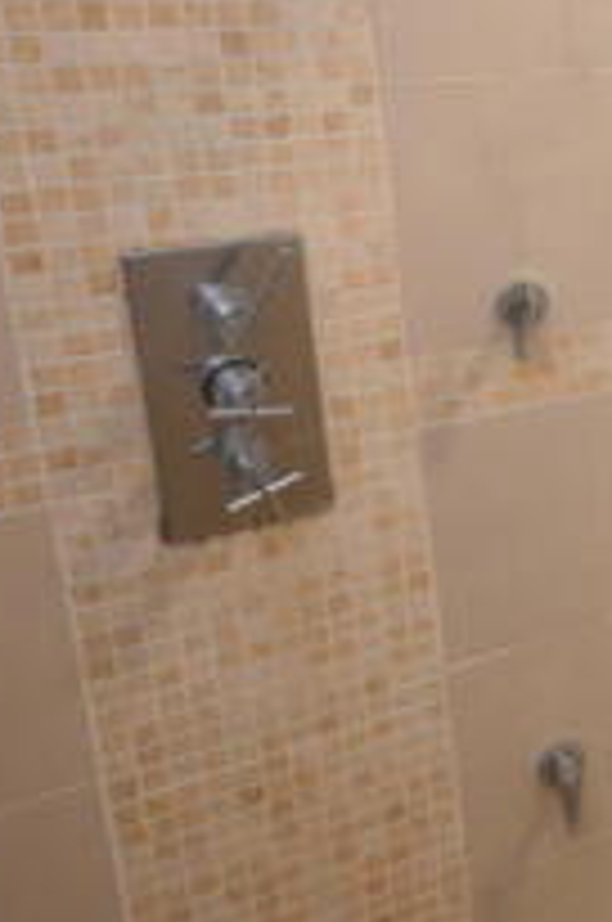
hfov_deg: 22.0
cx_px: 972
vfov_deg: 40.6
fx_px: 1228
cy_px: 295
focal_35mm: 48
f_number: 4.5
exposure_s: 1/80
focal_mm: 10
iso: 800
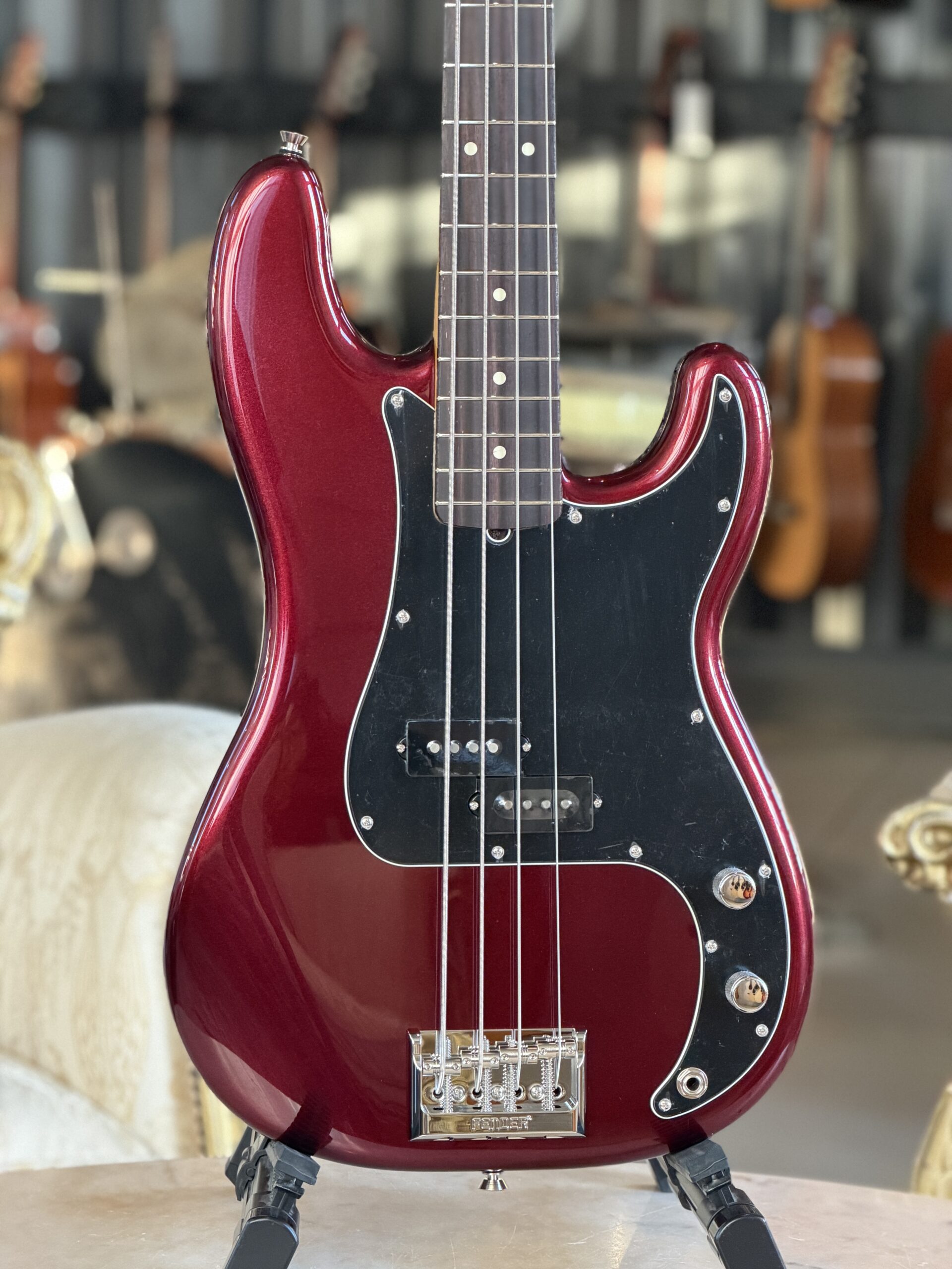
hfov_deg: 14.8
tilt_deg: -8.2
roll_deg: -1.0
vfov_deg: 19.6
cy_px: 634
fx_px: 3667
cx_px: 476
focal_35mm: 100
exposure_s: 1/71
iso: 640
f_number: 2.8
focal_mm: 16.89
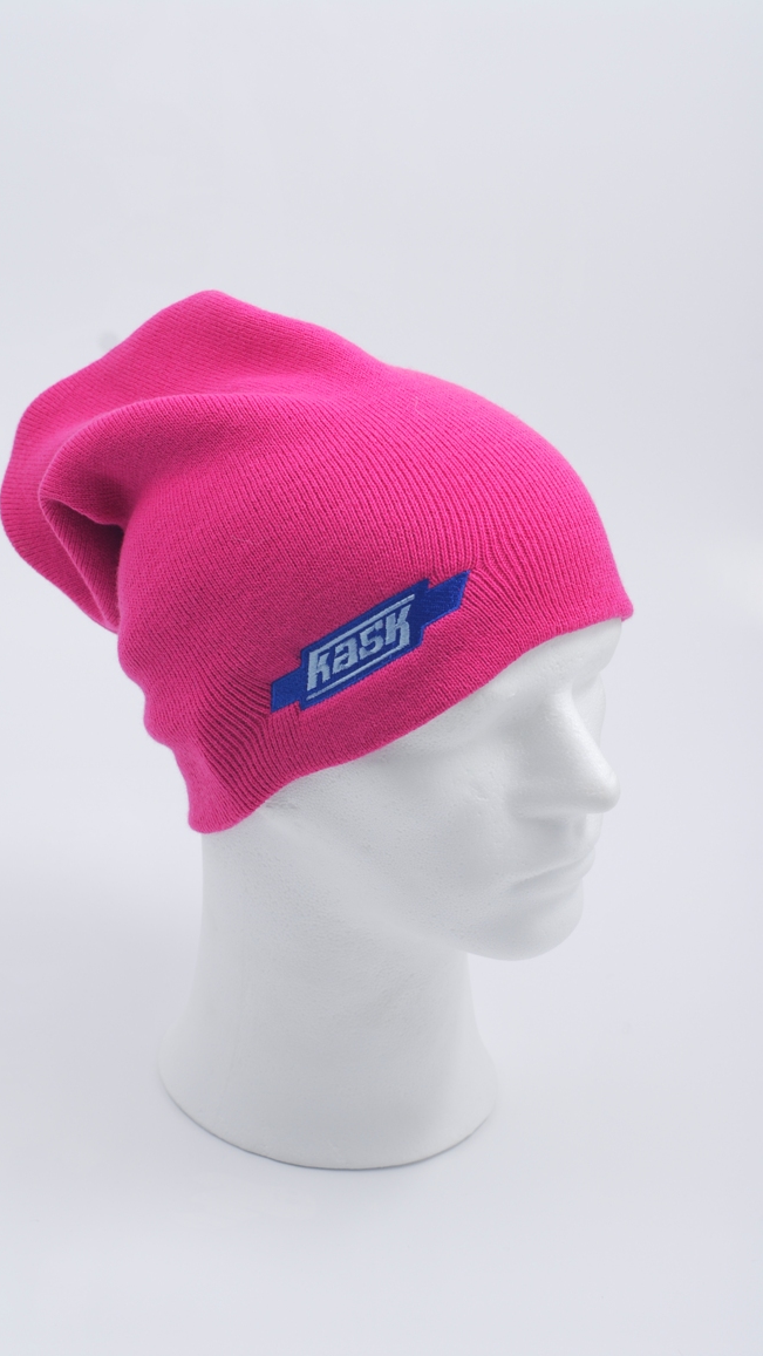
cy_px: 679
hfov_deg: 15.3
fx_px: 2841
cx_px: 321
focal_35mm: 79
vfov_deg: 26.8
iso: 100
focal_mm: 50
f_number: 7.1
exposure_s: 1/250
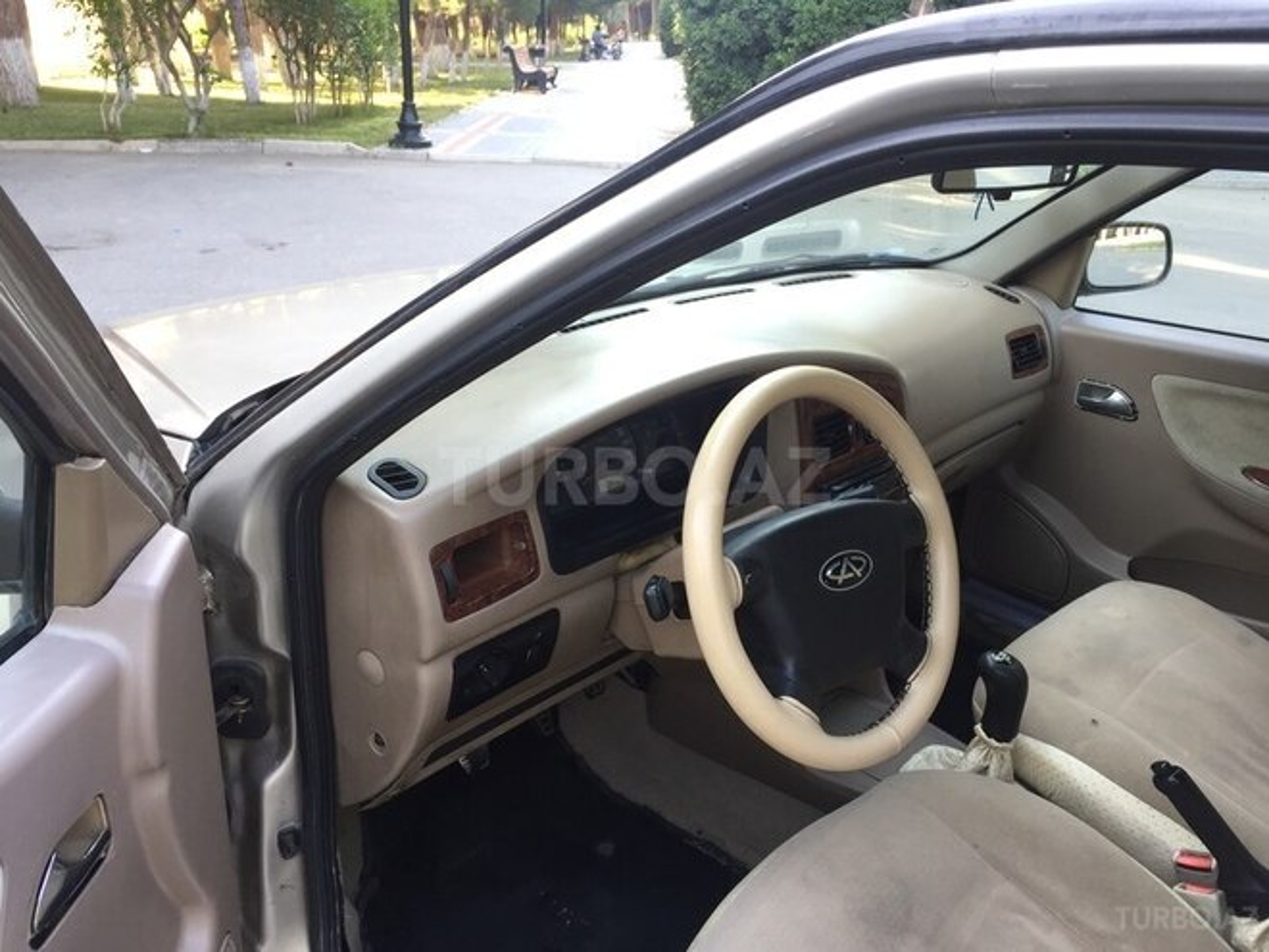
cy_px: 476
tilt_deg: -20.6
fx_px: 1063
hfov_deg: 61.7
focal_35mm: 29
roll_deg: -1.1
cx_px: 634
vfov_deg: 48.2
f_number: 2.2
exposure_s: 1/50
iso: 32
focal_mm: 4.15
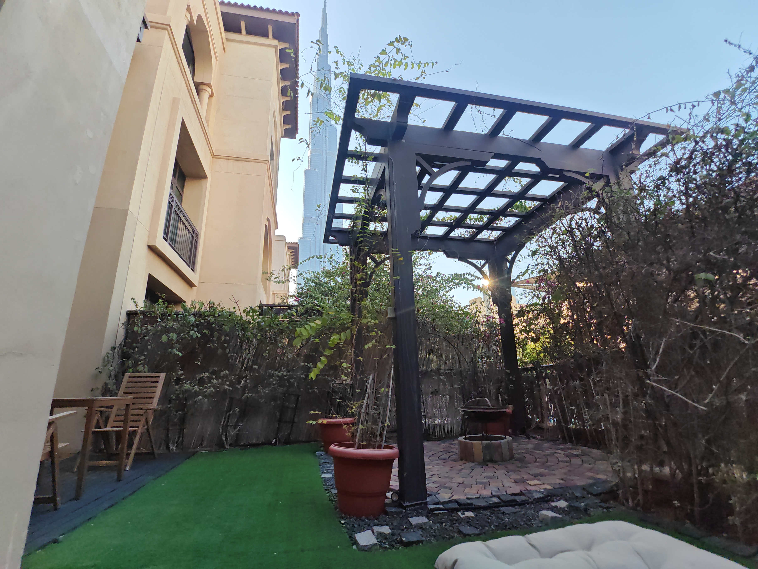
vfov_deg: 78.1
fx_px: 350
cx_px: 379
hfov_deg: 94.5
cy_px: 284
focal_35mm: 16
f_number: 2.2
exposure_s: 1/320
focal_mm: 1.96
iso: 50
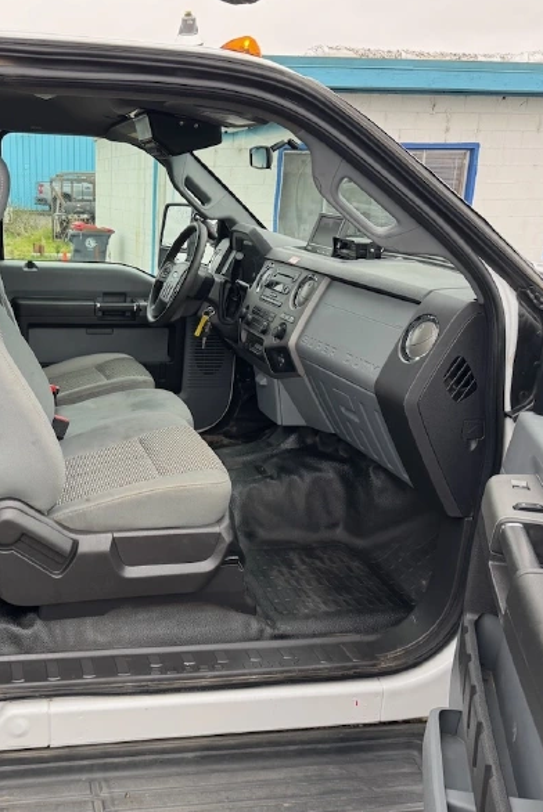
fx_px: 768
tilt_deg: -16.1
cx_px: 97
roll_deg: +0.0
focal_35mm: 34
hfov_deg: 37.3
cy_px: 405
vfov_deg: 55.8
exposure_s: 1/121
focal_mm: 6.76
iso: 100
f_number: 1.78
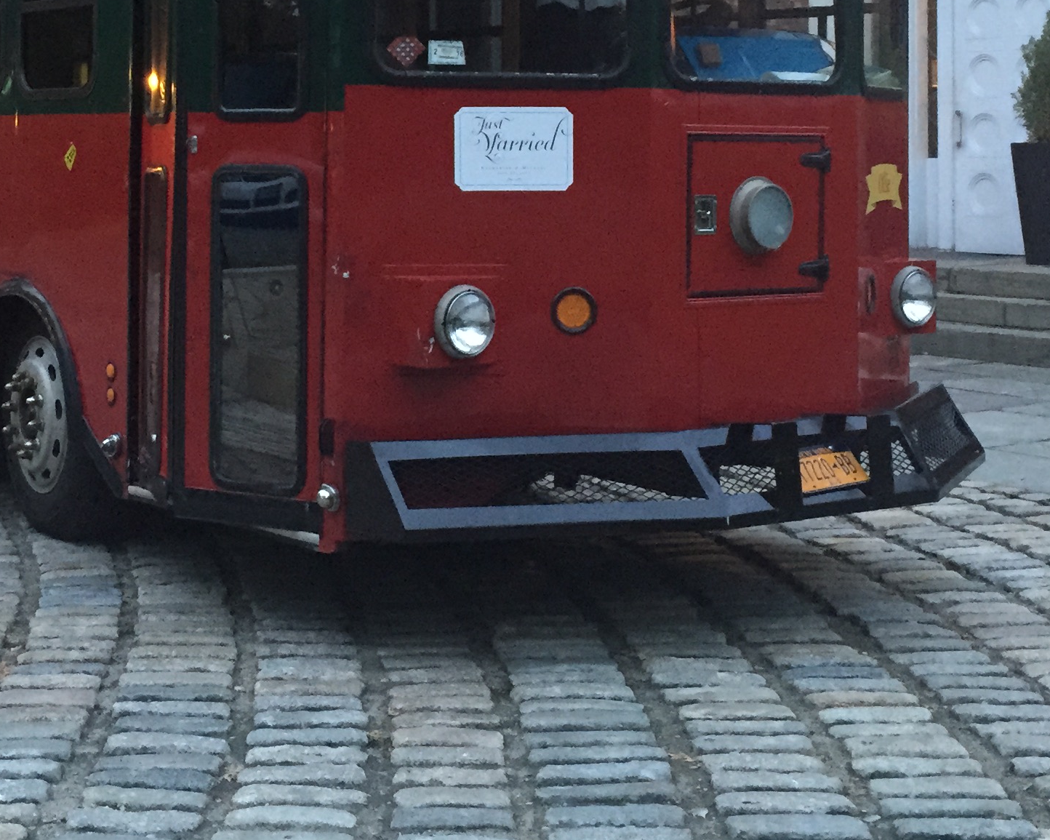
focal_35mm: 64
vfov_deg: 23.3
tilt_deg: +2.1
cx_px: 409
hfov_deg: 29.5
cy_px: 108
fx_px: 1989
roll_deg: -1.2
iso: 250
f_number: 2.2
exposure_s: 1/15
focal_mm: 4.15
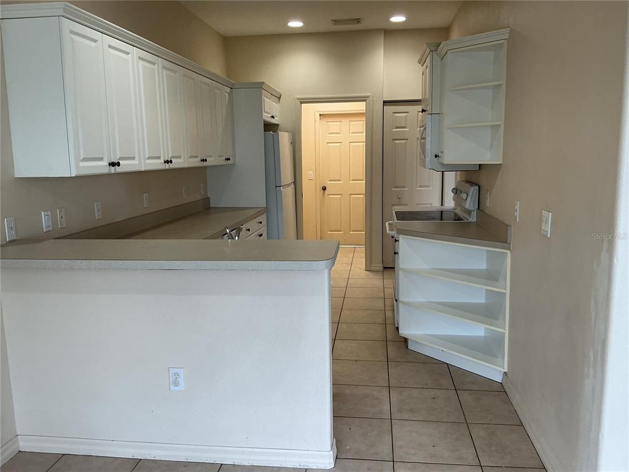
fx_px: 527
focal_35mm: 29
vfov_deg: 48.2
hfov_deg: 61.7
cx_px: 314
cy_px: 236
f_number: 1.8
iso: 50
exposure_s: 1/50
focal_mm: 3
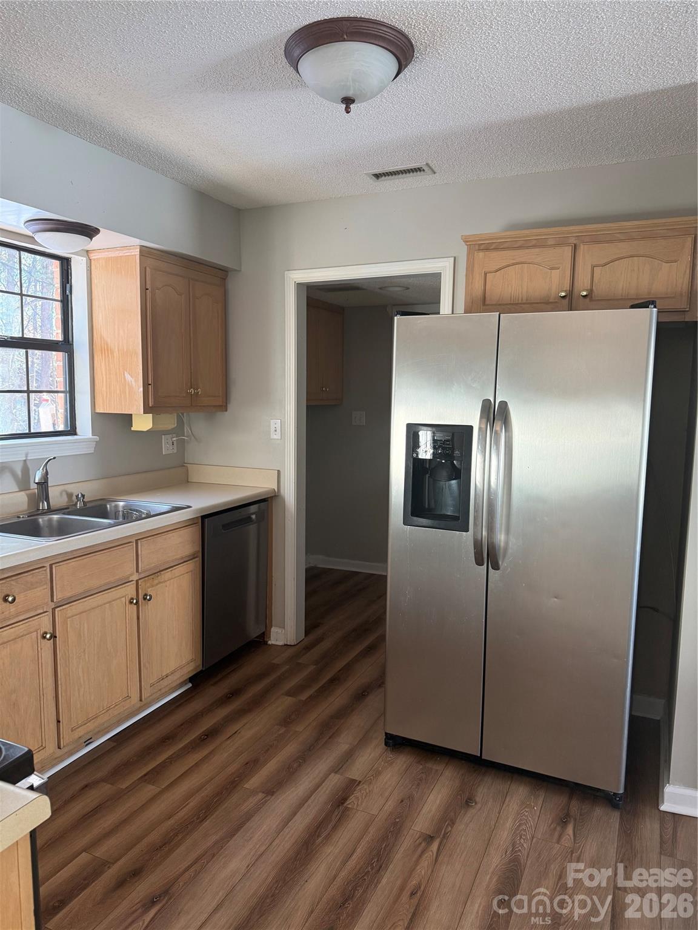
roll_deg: -1.1
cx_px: 349
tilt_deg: -6.3
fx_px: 645
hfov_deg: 56.8
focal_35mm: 24
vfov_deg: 71.6
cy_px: 465
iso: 200
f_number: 1.78
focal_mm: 6.76
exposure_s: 1/86
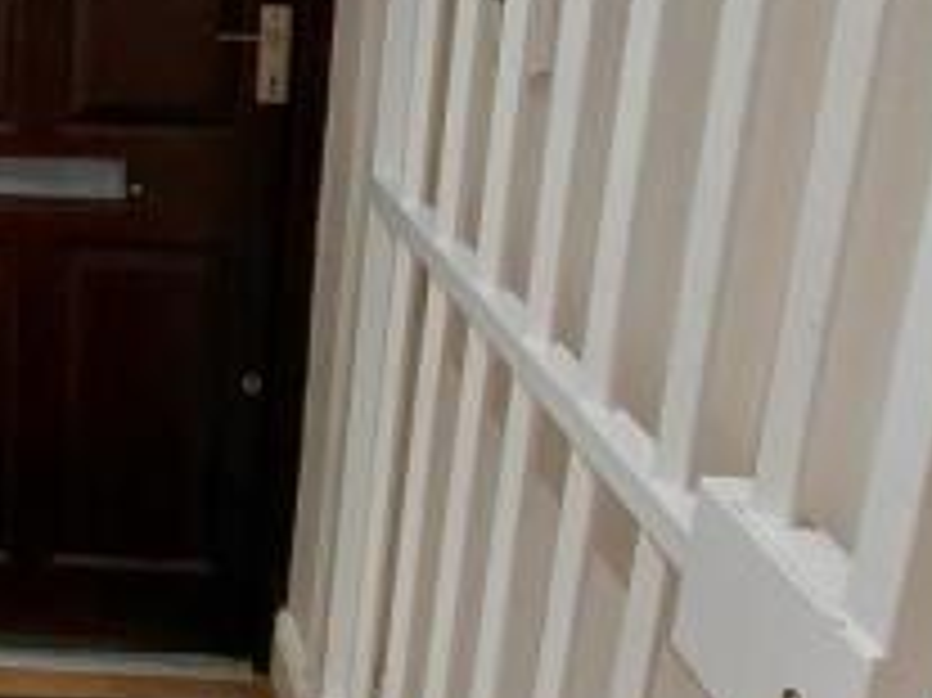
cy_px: 16
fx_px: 1211
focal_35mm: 45
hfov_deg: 34.8
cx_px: -146
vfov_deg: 30.1
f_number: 2.2
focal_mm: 1.64
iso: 100
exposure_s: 1/50
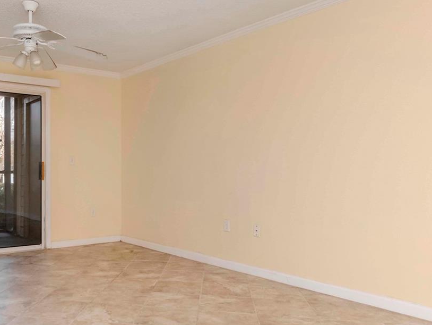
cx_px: 120
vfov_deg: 41.8
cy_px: 172
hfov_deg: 52.1
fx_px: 424
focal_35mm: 34
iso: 640
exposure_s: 1/100
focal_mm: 12
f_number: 10
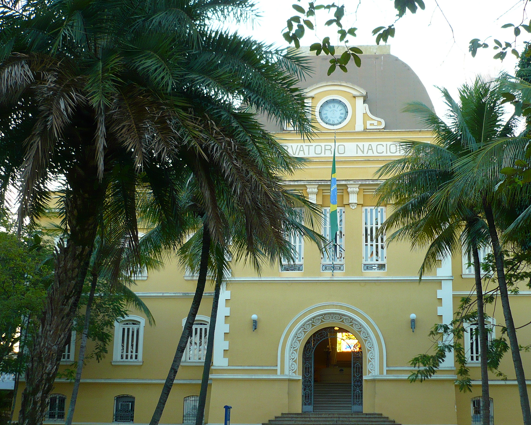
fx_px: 739
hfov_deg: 39.3
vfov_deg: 32.0
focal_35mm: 47
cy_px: 246
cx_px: 325
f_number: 2.8
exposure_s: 1/80
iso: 100
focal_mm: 5.8
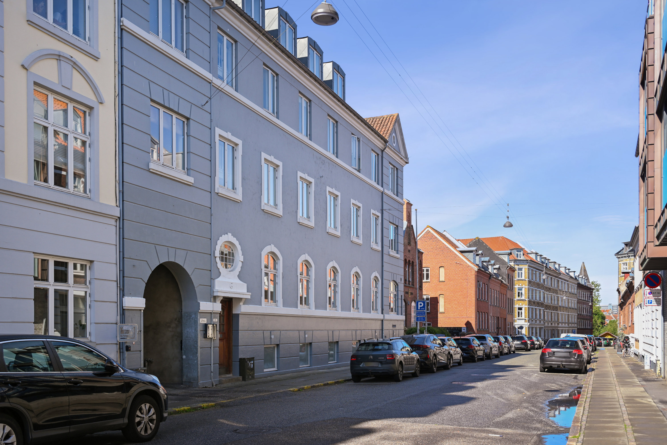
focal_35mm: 35
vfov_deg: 37.9
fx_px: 648
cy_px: 222
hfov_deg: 54.4
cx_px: 334
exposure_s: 1/640
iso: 140
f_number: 4
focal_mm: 35
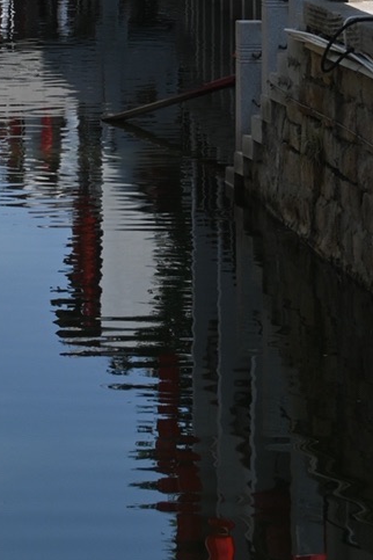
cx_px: -58
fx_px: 3187
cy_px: -514
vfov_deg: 9.5
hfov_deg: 6.7
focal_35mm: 205
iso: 100
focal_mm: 33
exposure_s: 1/400
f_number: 7.1
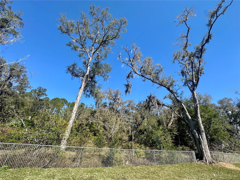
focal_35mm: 14
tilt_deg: +28.4
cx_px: 120
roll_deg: -5.6
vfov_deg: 85.7
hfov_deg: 102.1
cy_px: 90
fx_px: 97
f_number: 2.2
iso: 40
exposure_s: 1/1114
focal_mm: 2.22
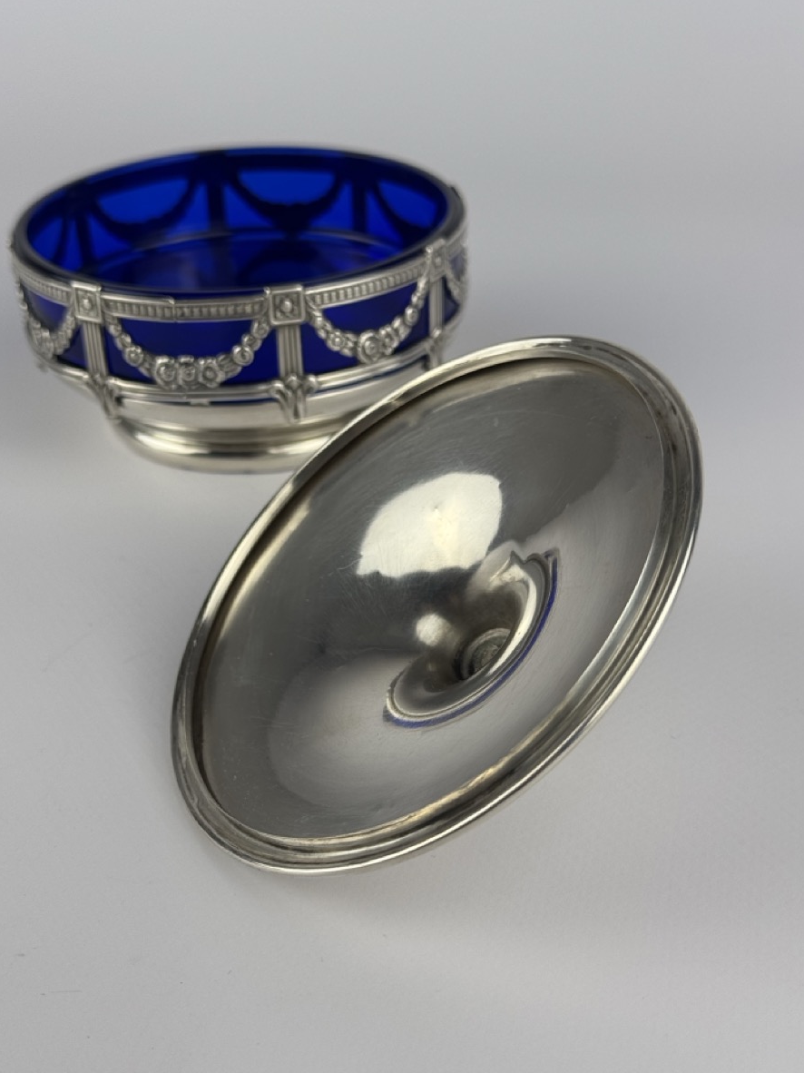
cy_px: 543
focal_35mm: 52
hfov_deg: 28.0
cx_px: 374
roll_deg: +3.1
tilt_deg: -29.9
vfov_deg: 36.8
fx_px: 1611
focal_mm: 6.76
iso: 64
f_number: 1.78
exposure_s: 1/700
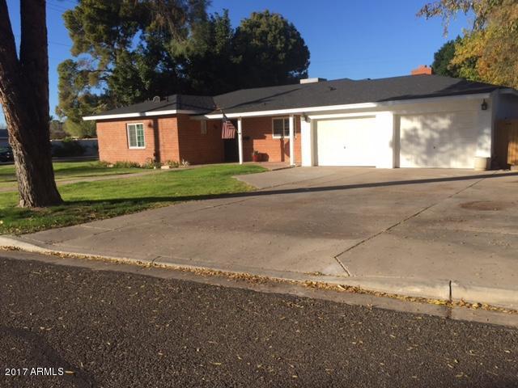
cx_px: 259
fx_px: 434
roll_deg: +0.6
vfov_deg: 48.2
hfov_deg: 61.7
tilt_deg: -6.9
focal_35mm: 29
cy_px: 194
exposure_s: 1/1582
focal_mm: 4.15
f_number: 2.2
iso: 32
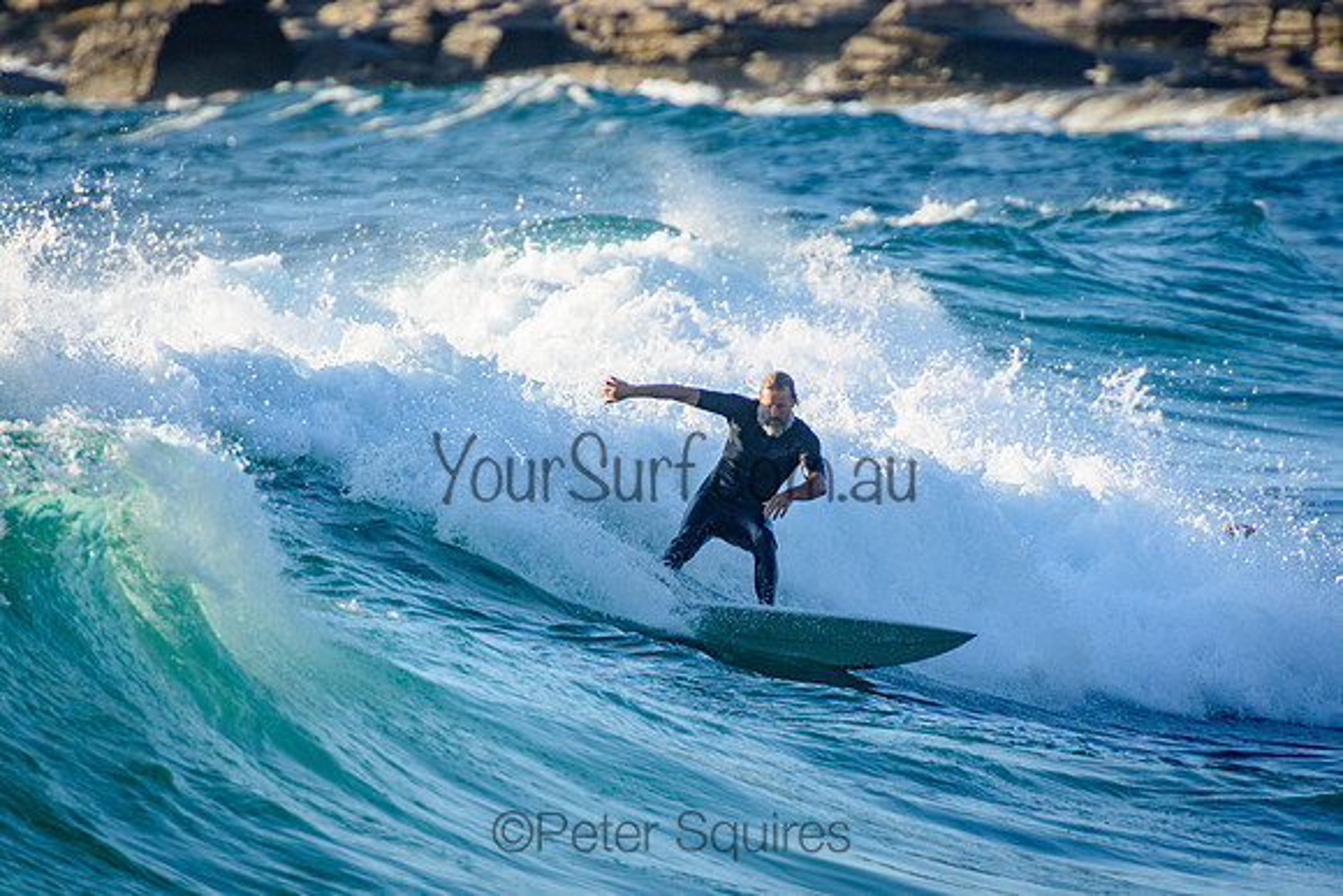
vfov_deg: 2.3
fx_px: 22780
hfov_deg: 3.4
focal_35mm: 611
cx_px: 672
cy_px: 448
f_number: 5.6
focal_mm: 400
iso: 640
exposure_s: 1/2000
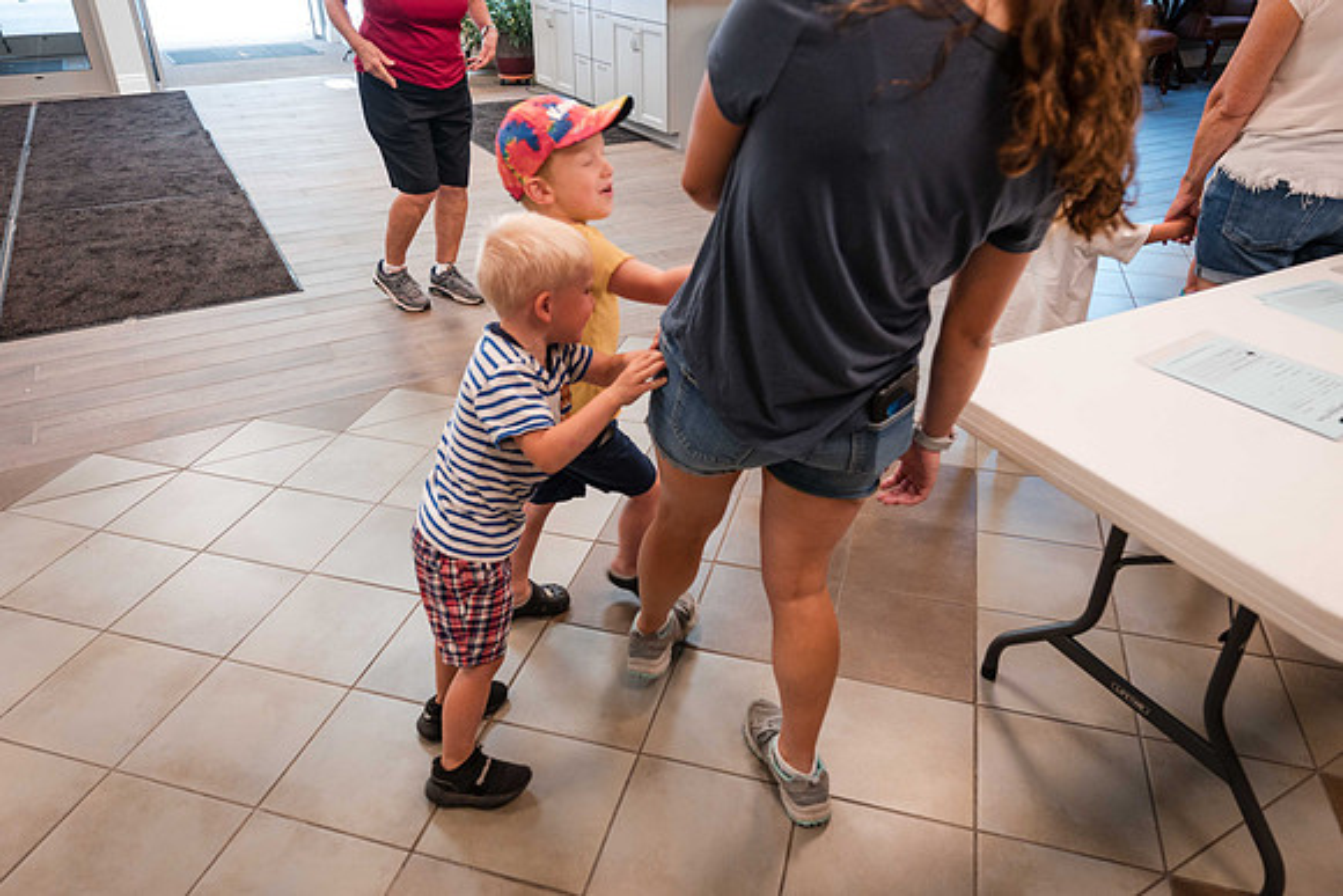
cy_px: 446
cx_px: 663
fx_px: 911
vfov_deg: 52.4
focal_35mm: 24
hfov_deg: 72.8
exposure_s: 1/125
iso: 1000
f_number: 4
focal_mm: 22.5
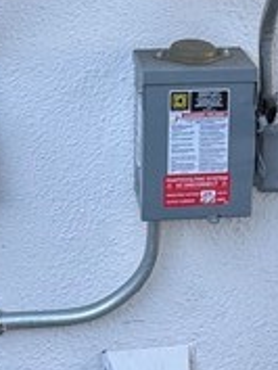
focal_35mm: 81
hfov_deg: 18.1
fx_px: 866
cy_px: -165
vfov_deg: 20.9
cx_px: 69
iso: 40
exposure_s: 1/184
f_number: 2.2
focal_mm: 2.22
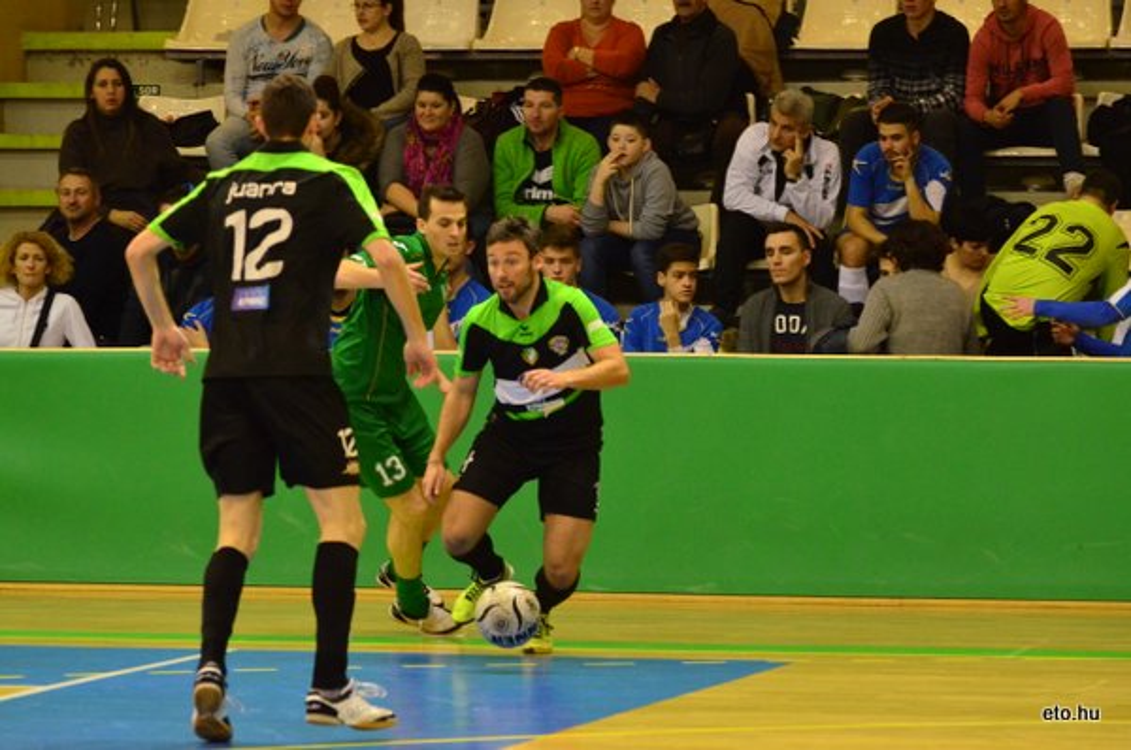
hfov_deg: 9.8
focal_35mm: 210
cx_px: 566
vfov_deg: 6.5
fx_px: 6587
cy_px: 375
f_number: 4.8
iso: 4000
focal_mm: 140
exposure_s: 1/400
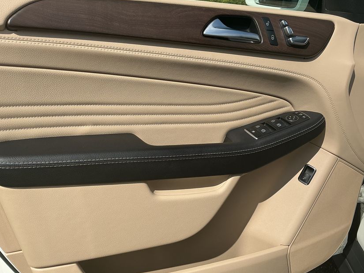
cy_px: 126
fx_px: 379
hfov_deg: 51.0
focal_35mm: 36
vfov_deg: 39.6
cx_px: 219
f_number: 1.8
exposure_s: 1/2667
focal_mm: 3
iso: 25
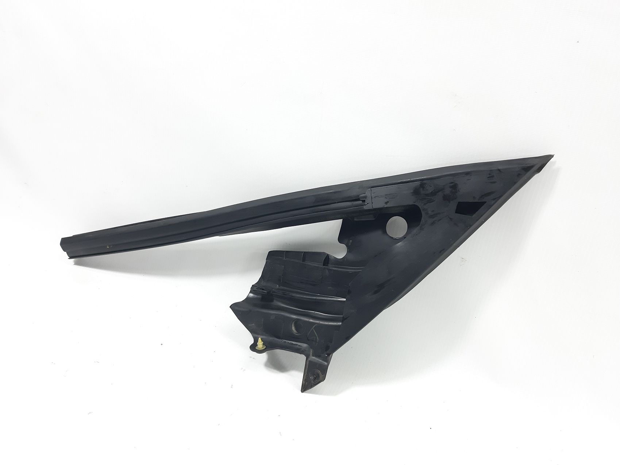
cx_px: 310
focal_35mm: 27
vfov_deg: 51.3
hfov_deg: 65.3
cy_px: 232
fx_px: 484
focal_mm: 3.93
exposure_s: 1/50
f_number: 1.7
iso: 100
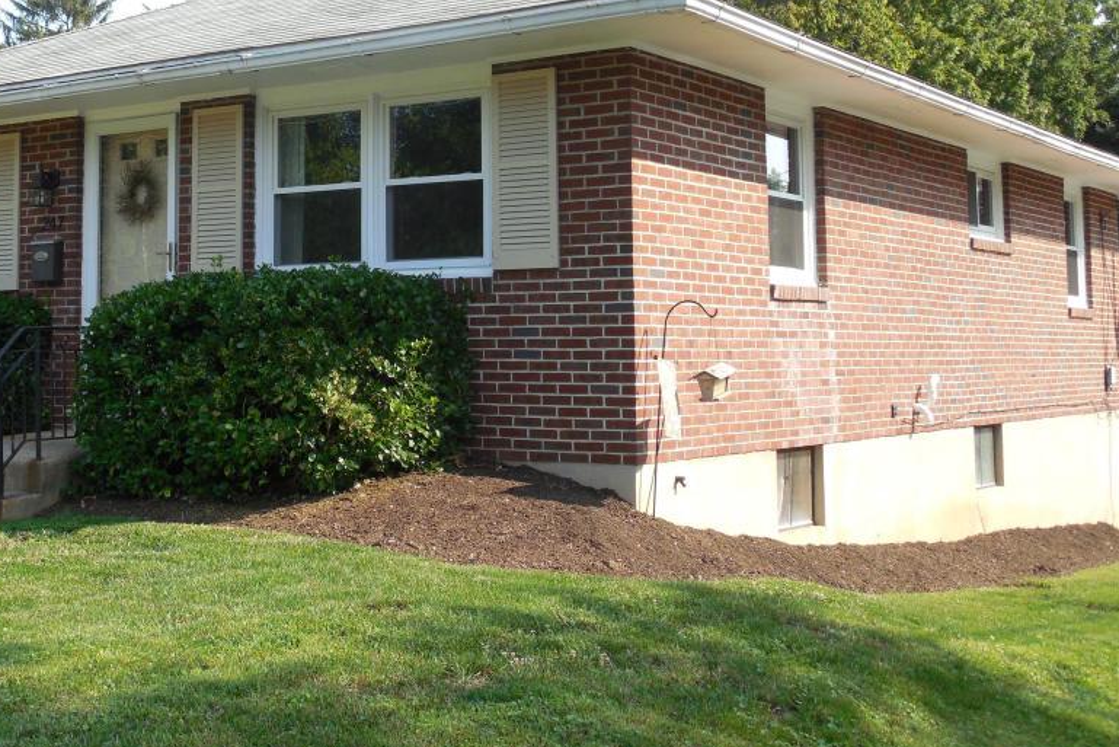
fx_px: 1679
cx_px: 399
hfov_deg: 36.6
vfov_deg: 24.8
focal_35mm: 54
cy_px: 208
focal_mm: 7
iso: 125
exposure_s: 1/320
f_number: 3.8
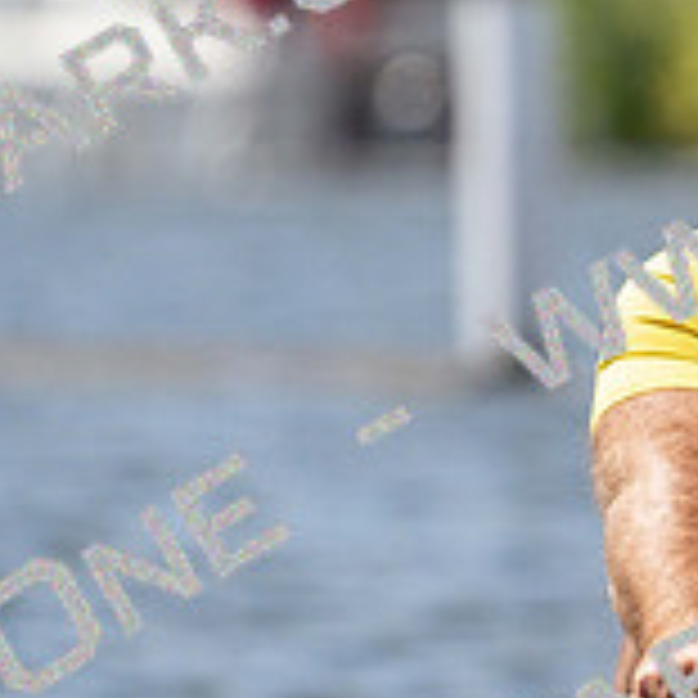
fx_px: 31642
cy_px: 403
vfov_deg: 1.3
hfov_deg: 1.3
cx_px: 1040
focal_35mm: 1387
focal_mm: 437
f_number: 6.3
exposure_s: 1/2000
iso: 320
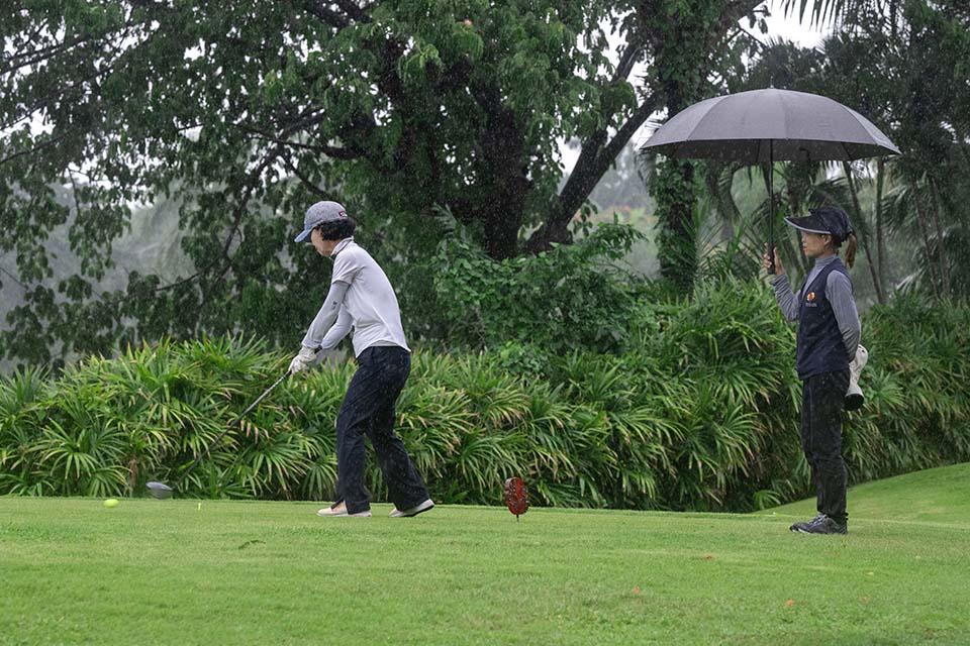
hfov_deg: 18.6
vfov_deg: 12.5
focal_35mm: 110
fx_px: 2964
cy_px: 323
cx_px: 485
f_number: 5.6
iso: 1600
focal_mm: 110
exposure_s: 1/640
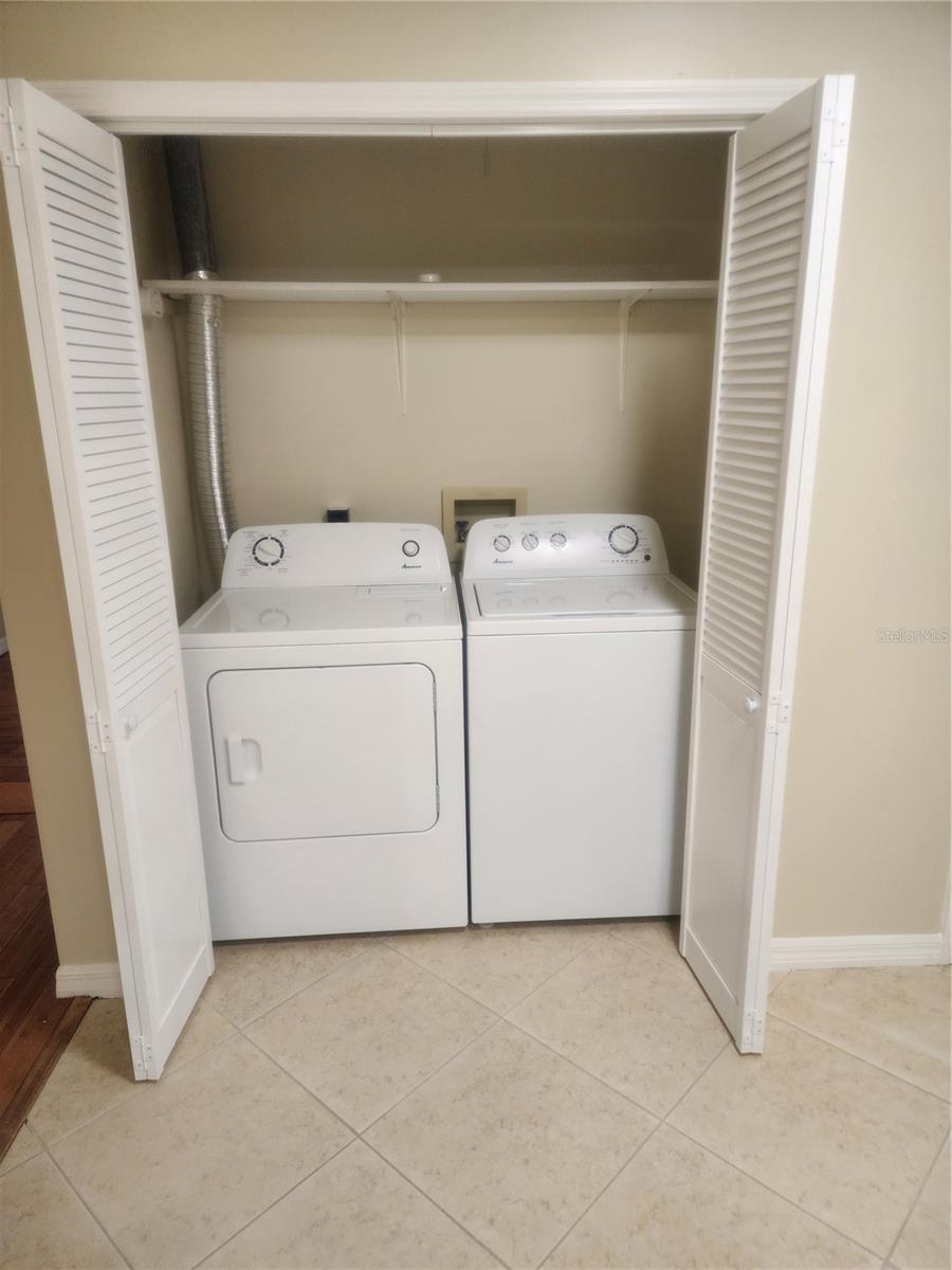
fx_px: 843
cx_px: 476
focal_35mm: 23
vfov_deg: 73.9
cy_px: 635
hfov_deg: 58.9
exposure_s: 1/120
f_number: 1.8
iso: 250
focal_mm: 6.4
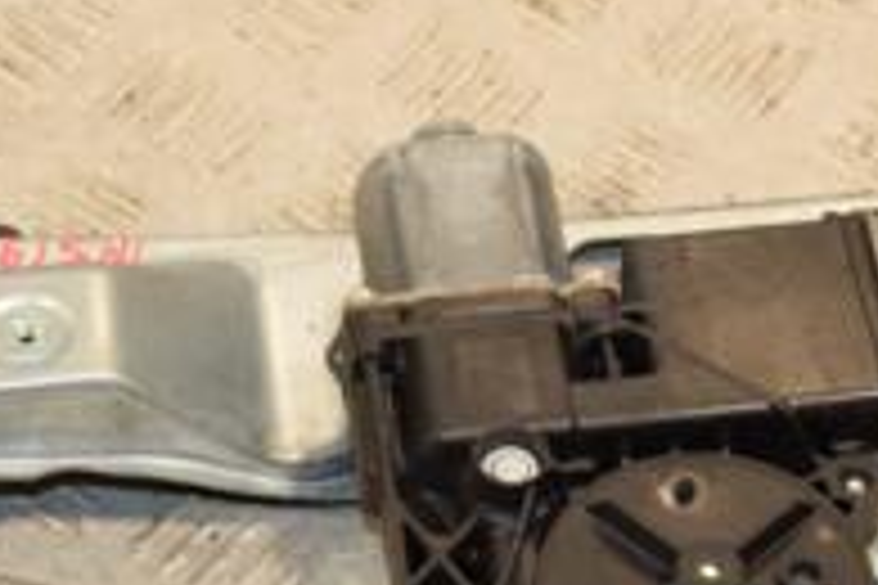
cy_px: 446
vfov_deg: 9.3
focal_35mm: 148
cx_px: 603
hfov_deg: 13.8
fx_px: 3609
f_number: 7.1
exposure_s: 1/200
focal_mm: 32
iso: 800
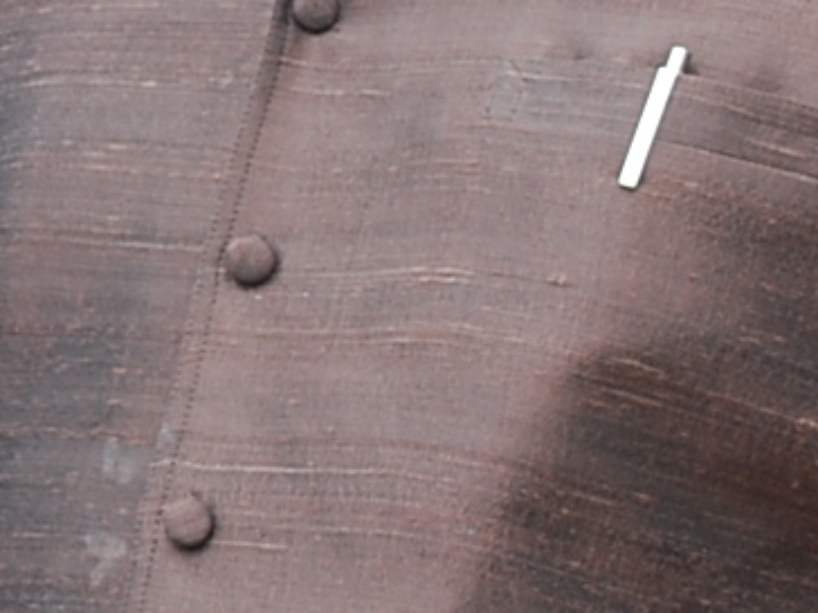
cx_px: -70
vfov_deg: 6.9
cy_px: 175
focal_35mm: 215
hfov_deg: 9.1
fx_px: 5081
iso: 200
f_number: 4.5
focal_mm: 28
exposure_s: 1/40
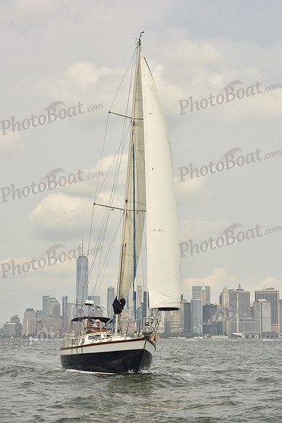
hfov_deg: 19.5
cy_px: 212
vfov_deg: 28.8
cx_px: 141
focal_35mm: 70
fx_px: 822
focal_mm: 70
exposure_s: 1/640
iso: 250
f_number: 11
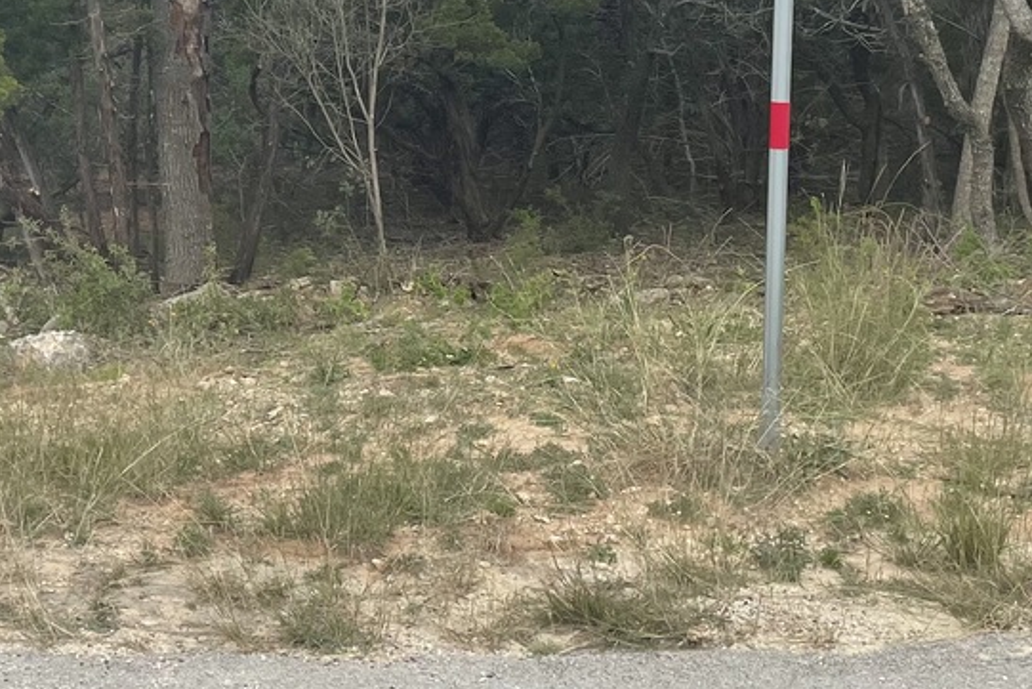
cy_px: 44
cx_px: 271
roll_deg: -2.2
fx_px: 2064
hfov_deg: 27.7
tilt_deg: -3.5
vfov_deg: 18.6
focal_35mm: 72
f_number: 1.6
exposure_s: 1/2882
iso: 32
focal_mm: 4.2
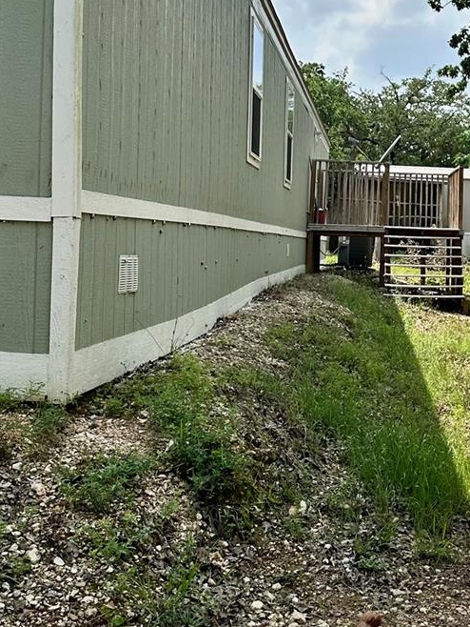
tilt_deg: +0.0
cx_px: 497
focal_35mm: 56
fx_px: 1013
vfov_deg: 34.2
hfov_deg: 24.6
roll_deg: -1.5
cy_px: 253
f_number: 1.78
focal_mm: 6.86
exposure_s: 1/3861
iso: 80
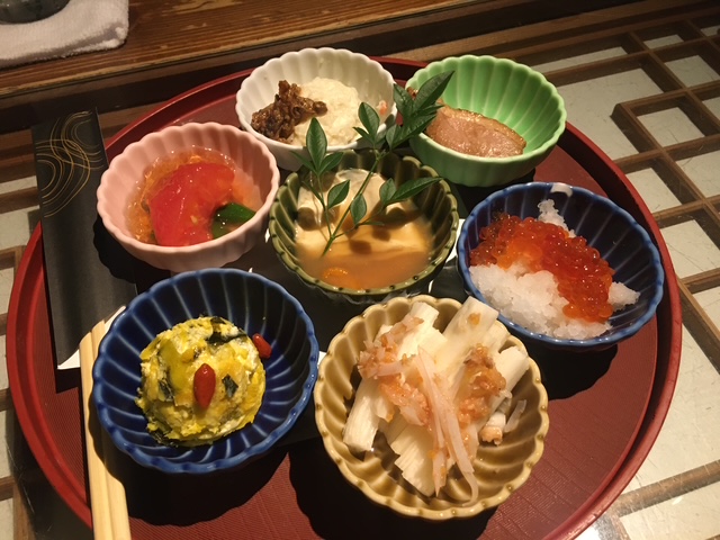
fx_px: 603
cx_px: 360
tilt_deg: -54.3
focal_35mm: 29
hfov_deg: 61.7
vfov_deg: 48.2
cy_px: 270
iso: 160
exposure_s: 1/30
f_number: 2.2
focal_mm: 4.15
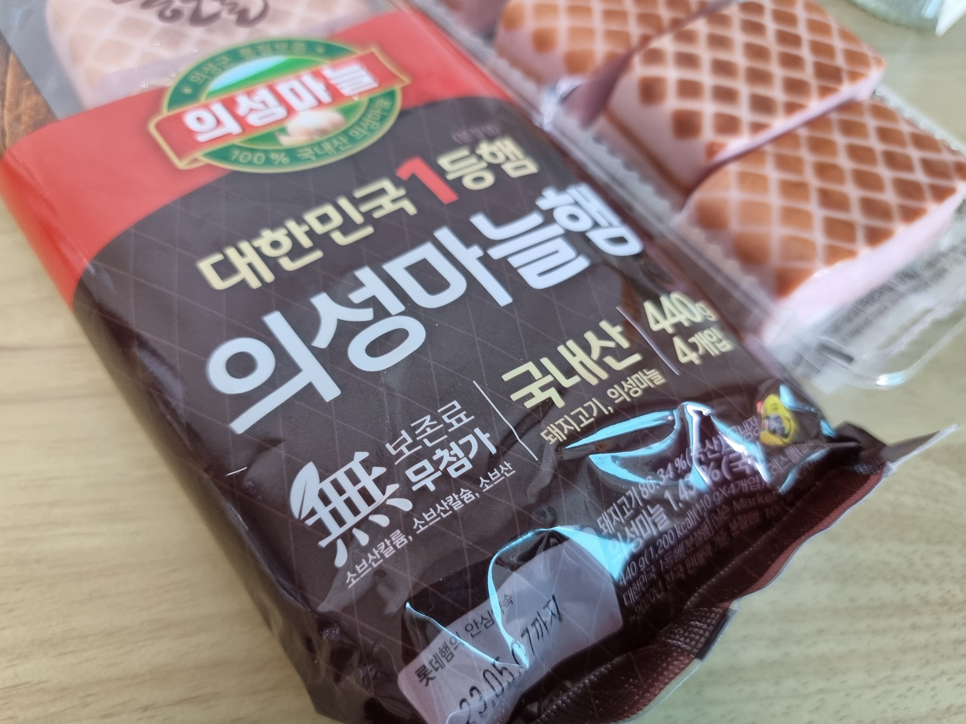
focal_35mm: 25
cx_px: 476
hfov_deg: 69.4
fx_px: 698
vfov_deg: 54.9
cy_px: 371
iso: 320
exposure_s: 1/120
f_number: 1.8
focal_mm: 6.7
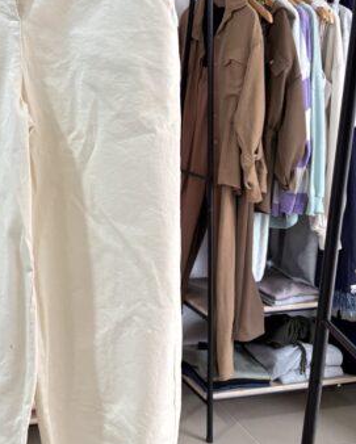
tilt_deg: -8.8
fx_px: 658
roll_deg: -1.5
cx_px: 33
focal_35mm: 50
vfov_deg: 37.0
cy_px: 160
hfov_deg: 29.0
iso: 200
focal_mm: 5.96
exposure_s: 1/50
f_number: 1.6
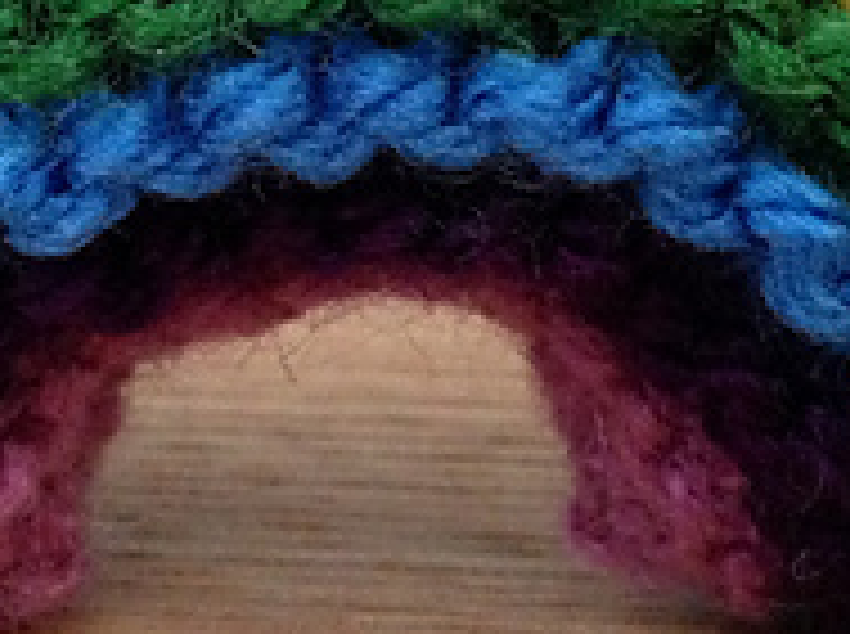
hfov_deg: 17.6
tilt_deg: -16.0
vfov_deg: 13.1
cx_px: 337
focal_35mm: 112
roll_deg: +1.1
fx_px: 2745
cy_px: 90
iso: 400
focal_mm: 4.12
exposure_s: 1/15
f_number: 2.4
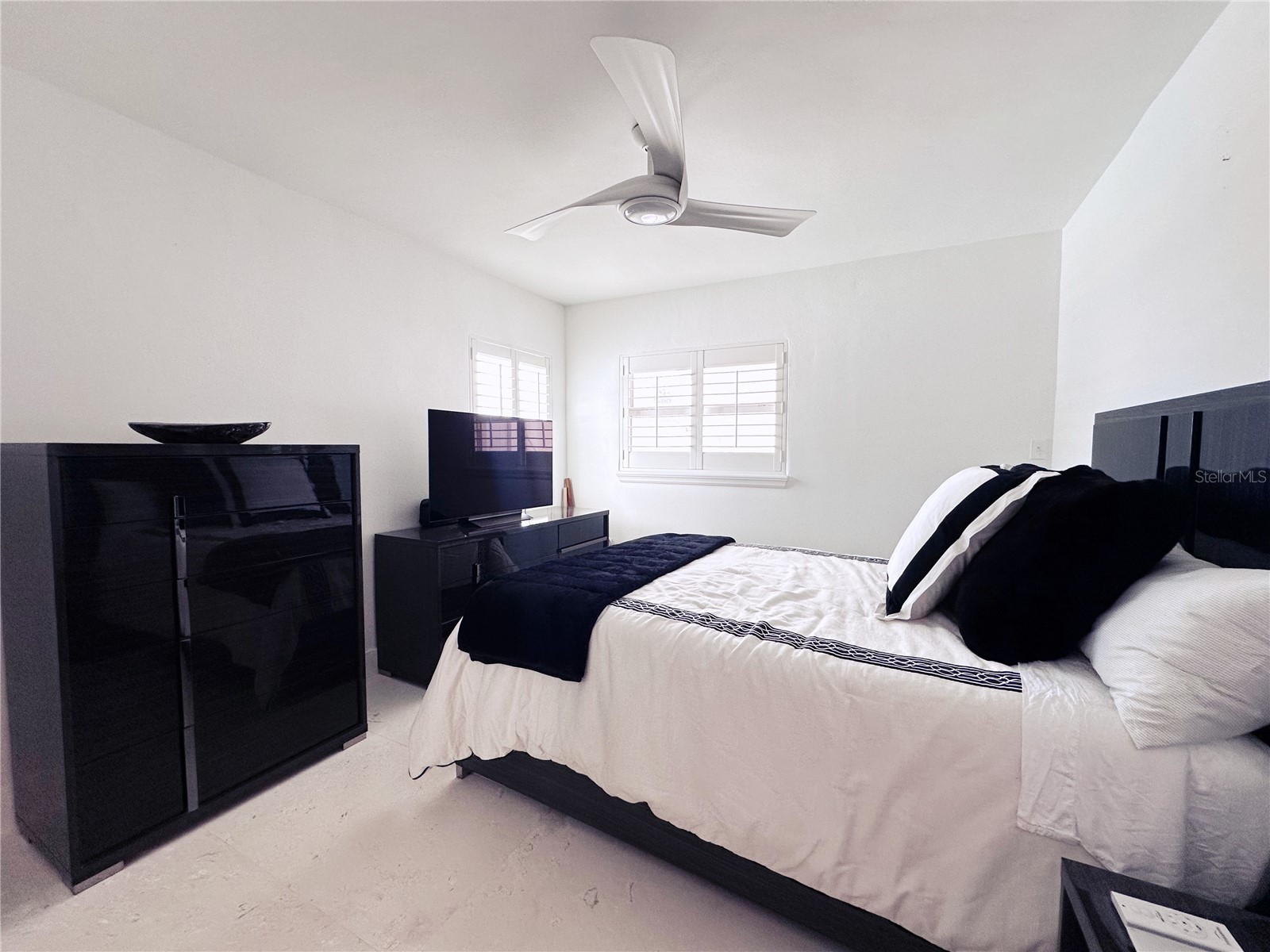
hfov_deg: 102.1
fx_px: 514
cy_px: 476
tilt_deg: -2.6
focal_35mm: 14
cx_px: 635
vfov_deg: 85.7
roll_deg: -0.3
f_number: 2.2
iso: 125
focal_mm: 2.22
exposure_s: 1/120
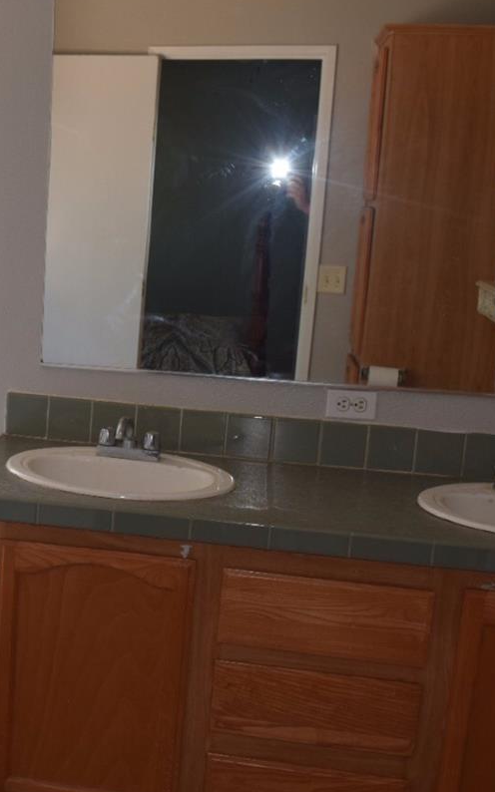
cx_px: -54
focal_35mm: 52
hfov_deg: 23.3
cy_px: 406
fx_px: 1123
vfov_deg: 38.9
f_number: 5.6
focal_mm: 18
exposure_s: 1/125
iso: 360
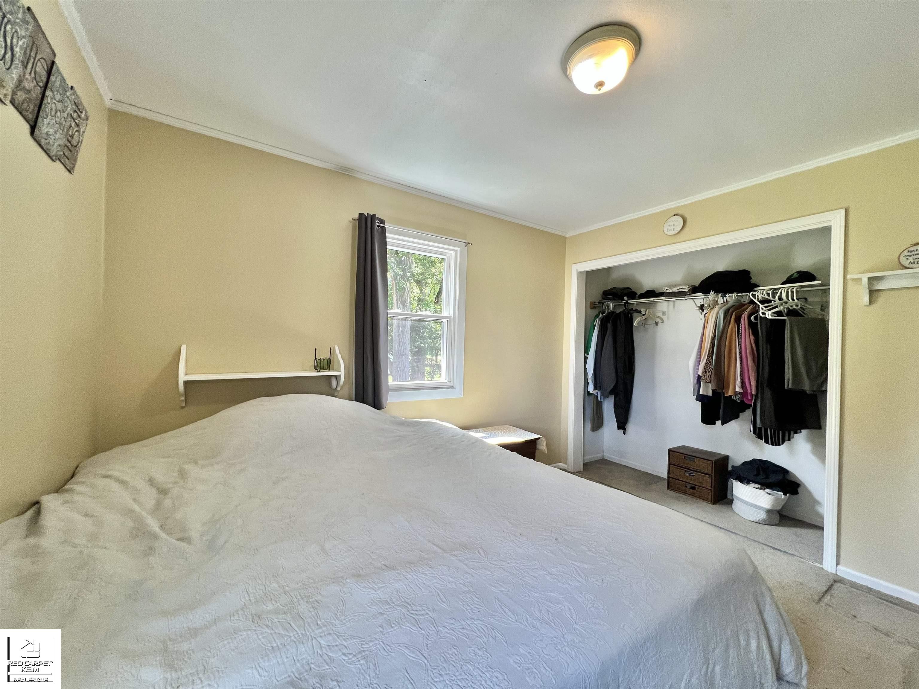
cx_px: 460
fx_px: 345
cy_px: 344
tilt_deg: +0.2
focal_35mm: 13
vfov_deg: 89.9
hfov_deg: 106.2
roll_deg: -2.7
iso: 100
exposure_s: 1/120
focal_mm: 1.57
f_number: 1.8
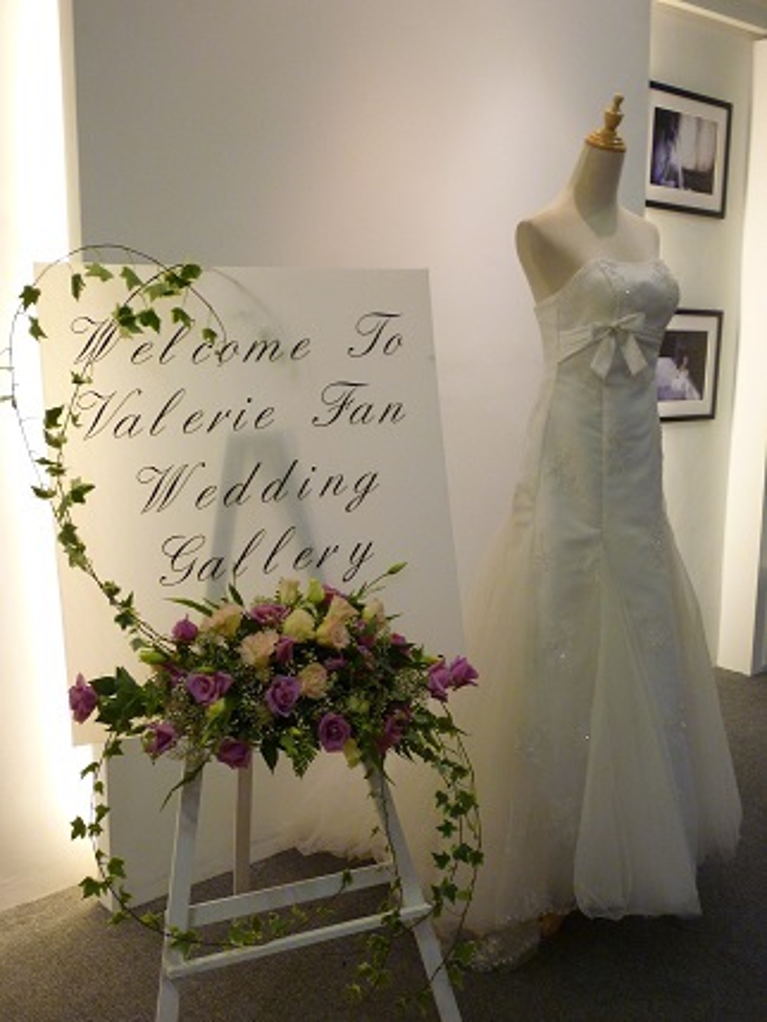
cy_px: 511
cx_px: 384
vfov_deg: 51.3
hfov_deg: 39.7
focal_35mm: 36
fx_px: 1063
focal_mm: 6.3
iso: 320
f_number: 3.7
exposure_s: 1/30
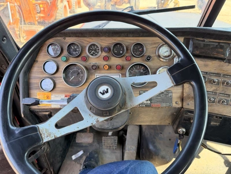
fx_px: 160
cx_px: 116
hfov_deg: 71.6
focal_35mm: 24
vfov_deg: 56.8
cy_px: 87
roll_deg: +0.2
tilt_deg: -35.2
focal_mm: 6.76
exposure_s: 1/166
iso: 100
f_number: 1.78
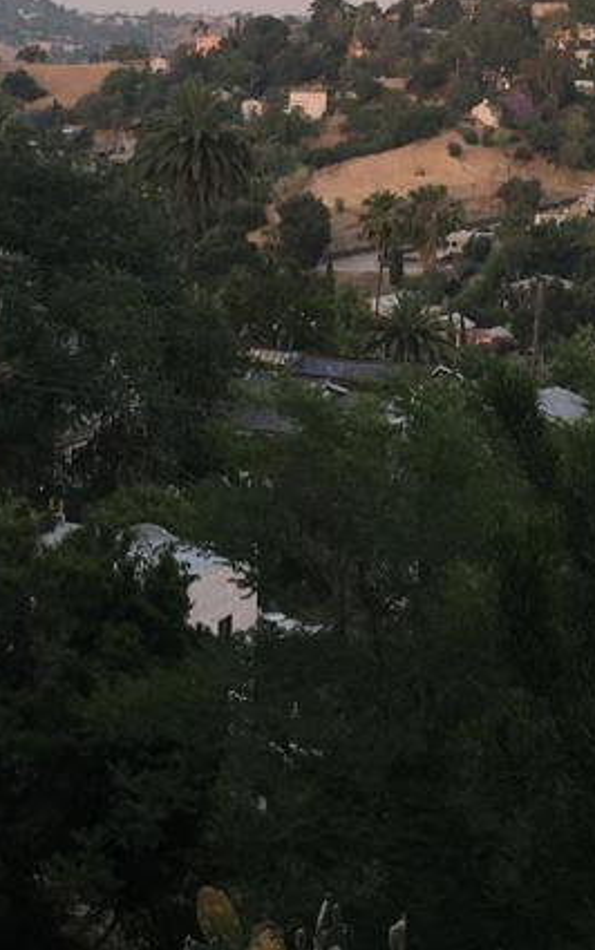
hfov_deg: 17.6
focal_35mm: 74
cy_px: 94
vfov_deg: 26.9
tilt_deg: -1.8
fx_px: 1918
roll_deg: -1.5
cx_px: 409
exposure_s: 1/120
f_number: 2.2
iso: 32
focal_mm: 4.15
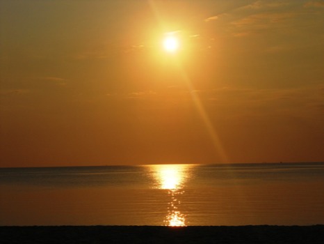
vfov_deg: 19.2
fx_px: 721
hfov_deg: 25.3
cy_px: 122
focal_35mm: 77
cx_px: 162
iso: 80
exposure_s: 1/500
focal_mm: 13.9
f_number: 14.8
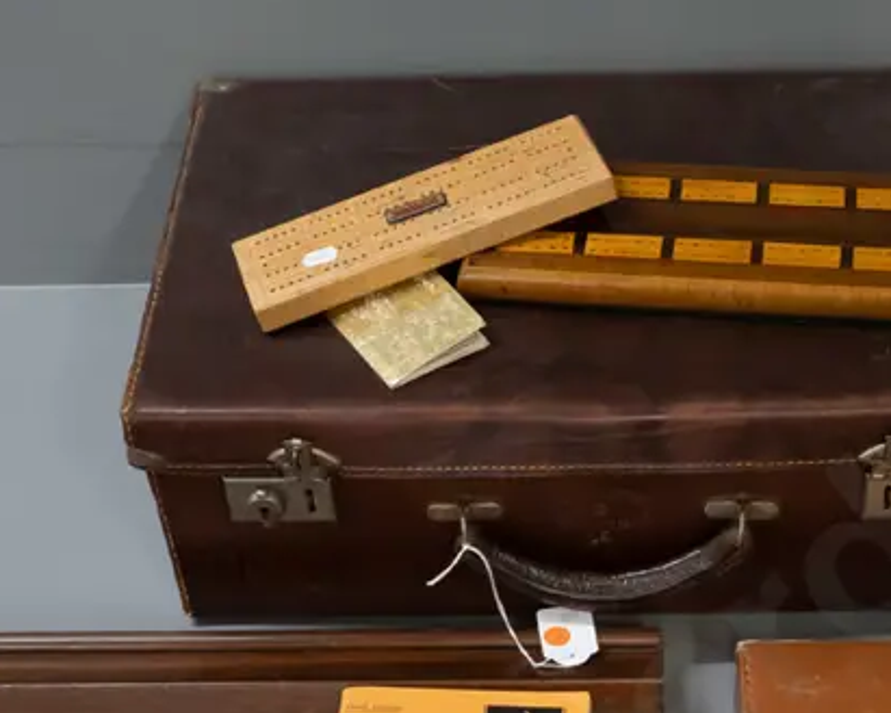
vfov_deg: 20.1
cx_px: 614
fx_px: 1925
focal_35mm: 73
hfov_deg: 25.9
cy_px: 761
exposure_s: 1/60
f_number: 6.3
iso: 2000
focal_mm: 15
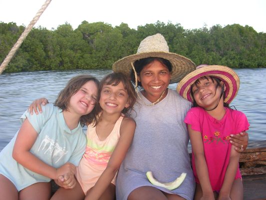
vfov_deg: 37.7
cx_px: 133
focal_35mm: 38
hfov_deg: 49.0
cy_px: 100
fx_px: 292
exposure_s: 1/30
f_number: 2.8
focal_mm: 5.8
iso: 50
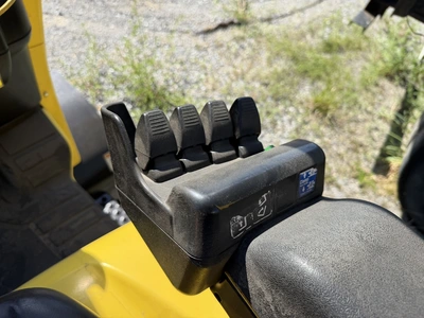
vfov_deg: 56.8
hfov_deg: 71.6
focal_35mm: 24
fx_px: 294
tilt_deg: -47.8
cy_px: 159
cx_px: 212
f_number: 1.78
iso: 100
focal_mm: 6.76
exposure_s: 1/2801
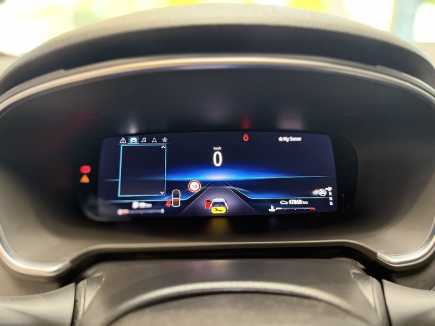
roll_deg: -0.5
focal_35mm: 24
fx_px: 302
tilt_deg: -19.6
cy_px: 163
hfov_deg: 71.6
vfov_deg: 56.8
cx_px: 218
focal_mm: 6.76
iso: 500
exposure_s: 1/60
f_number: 1.78
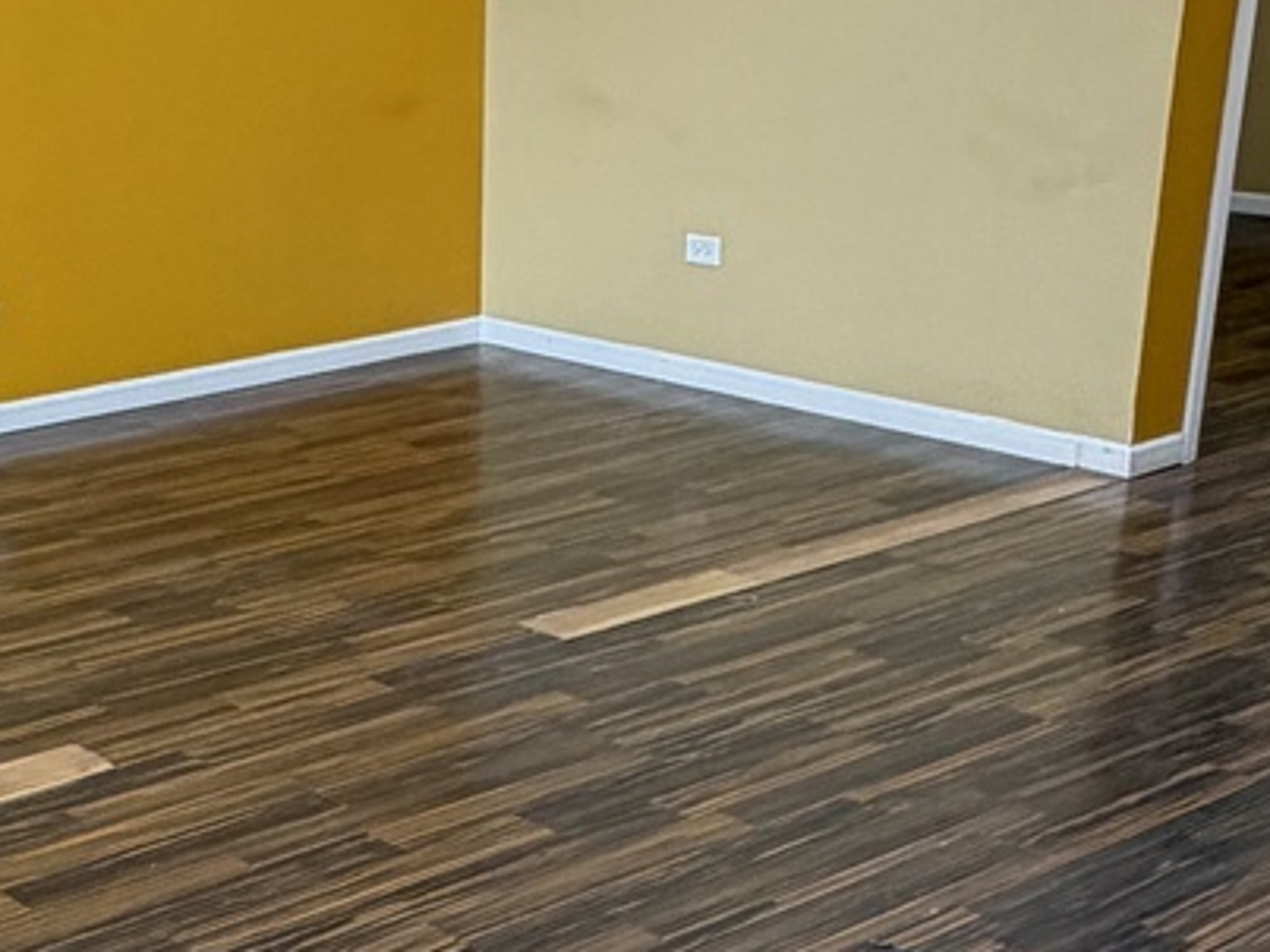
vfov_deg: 28.8
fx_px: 1834
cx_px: 232
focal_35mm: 50
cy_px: 296
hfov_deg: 36.7
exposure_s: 1/120
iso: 200
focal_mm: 2.22
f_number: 2.2
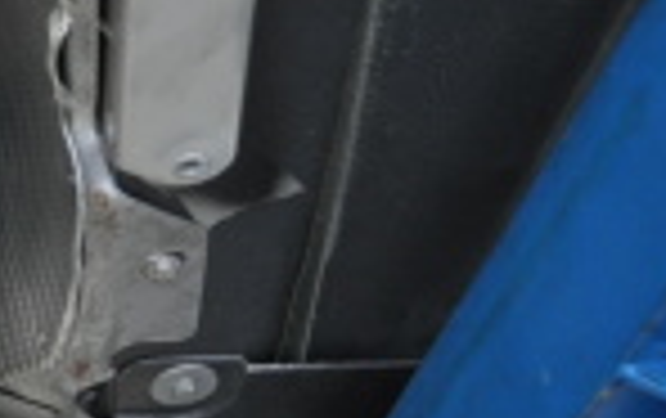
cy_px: 139
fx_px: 2181
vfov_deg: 10.9
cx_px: -400
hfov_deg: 15.7
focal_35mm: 120
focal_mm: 22
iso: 800
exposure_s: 1/50
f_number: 4
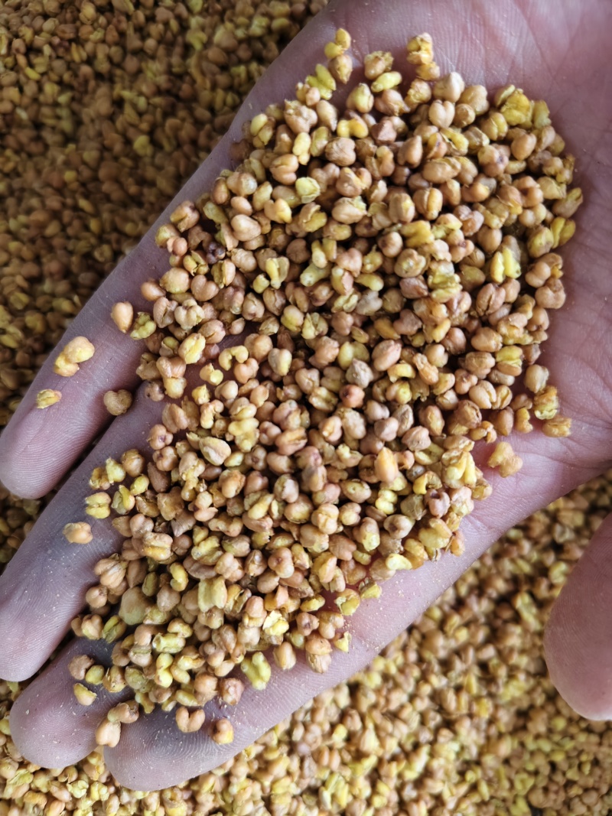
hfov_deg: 58.9
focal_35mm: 23
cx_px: 306
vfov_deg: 73.9
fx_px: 542
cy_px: 408
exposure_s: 1/100
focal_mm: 5.56
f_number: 1.88
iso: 465
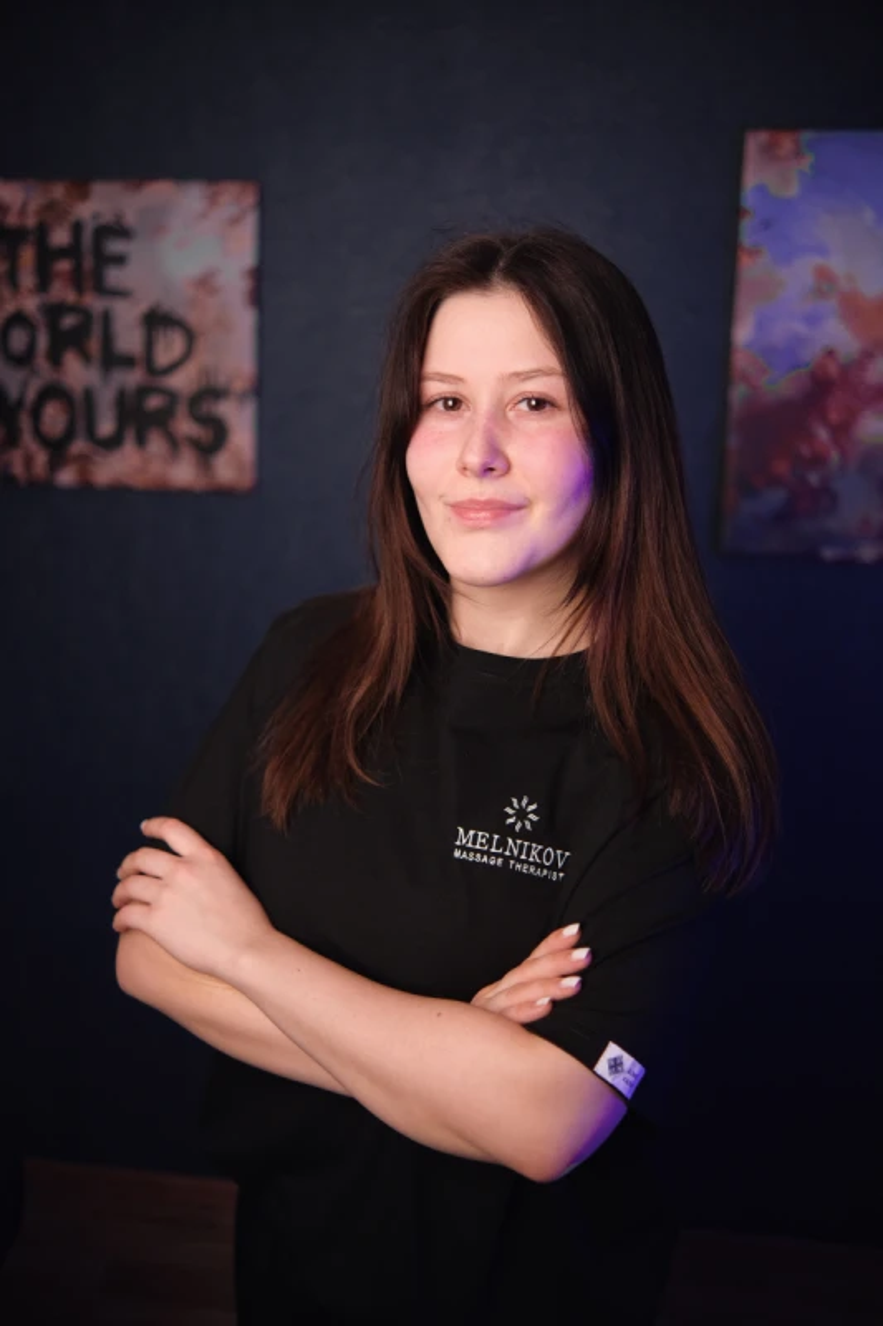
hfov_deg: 37.8
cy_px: 663
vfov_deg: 54.4
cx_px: 442
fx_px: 1288
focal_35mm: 35
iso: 400
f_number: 1.4
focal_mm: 23
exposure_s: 1/400
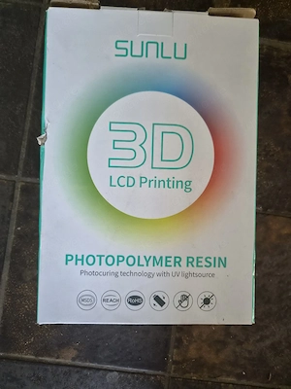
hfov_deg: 58.9
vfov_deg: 73.9
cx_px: 146
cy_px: 194
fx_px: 258
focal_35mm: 23
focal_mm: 5.4
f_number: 1.8
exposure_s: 1/100
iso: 800
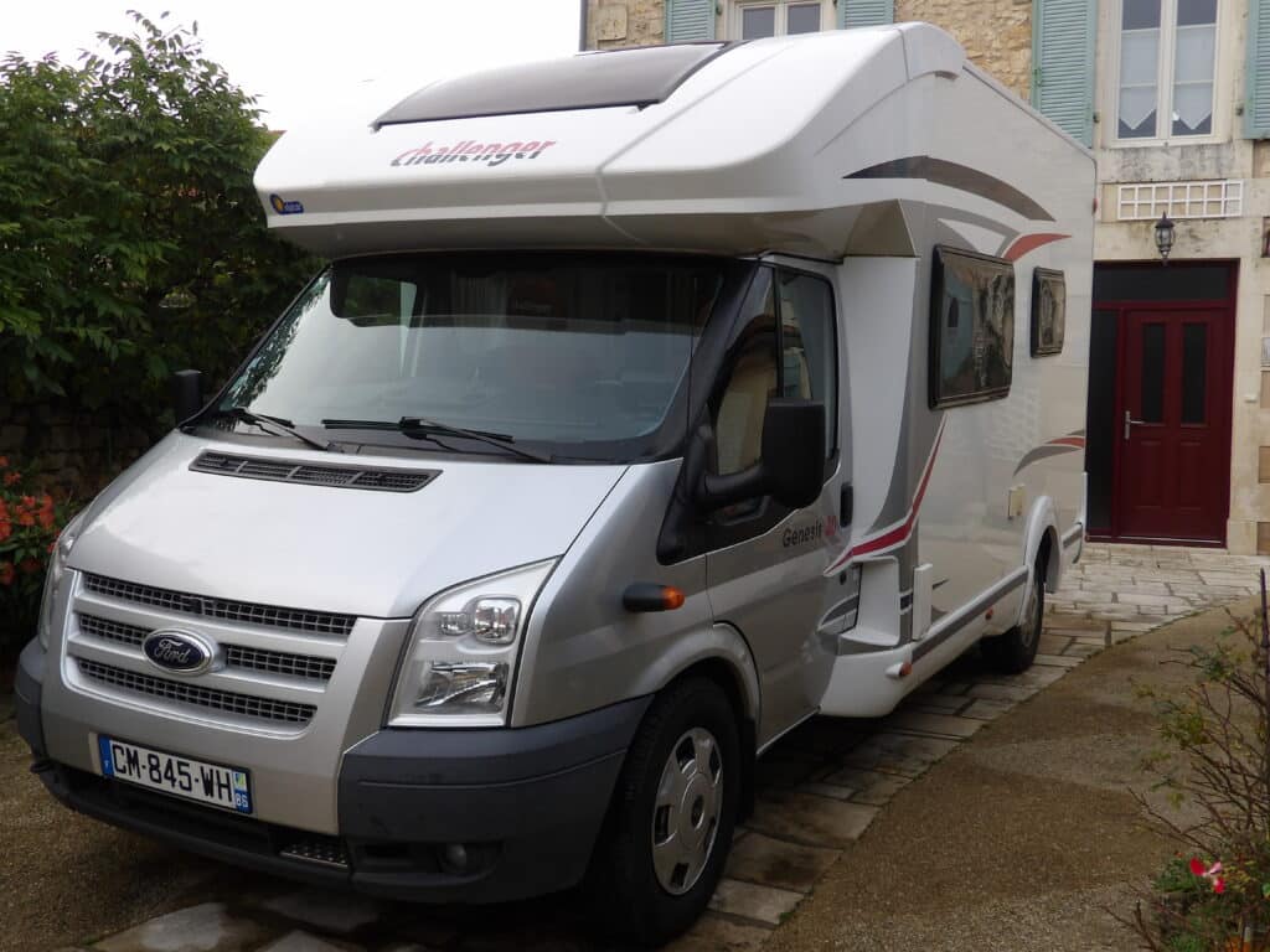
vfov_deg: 42.9
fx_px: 1211
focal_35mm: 33
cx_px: 635
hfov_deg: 55.4
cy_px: 476
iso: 100
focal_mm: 5.9
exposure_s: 1/67
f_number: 3.6
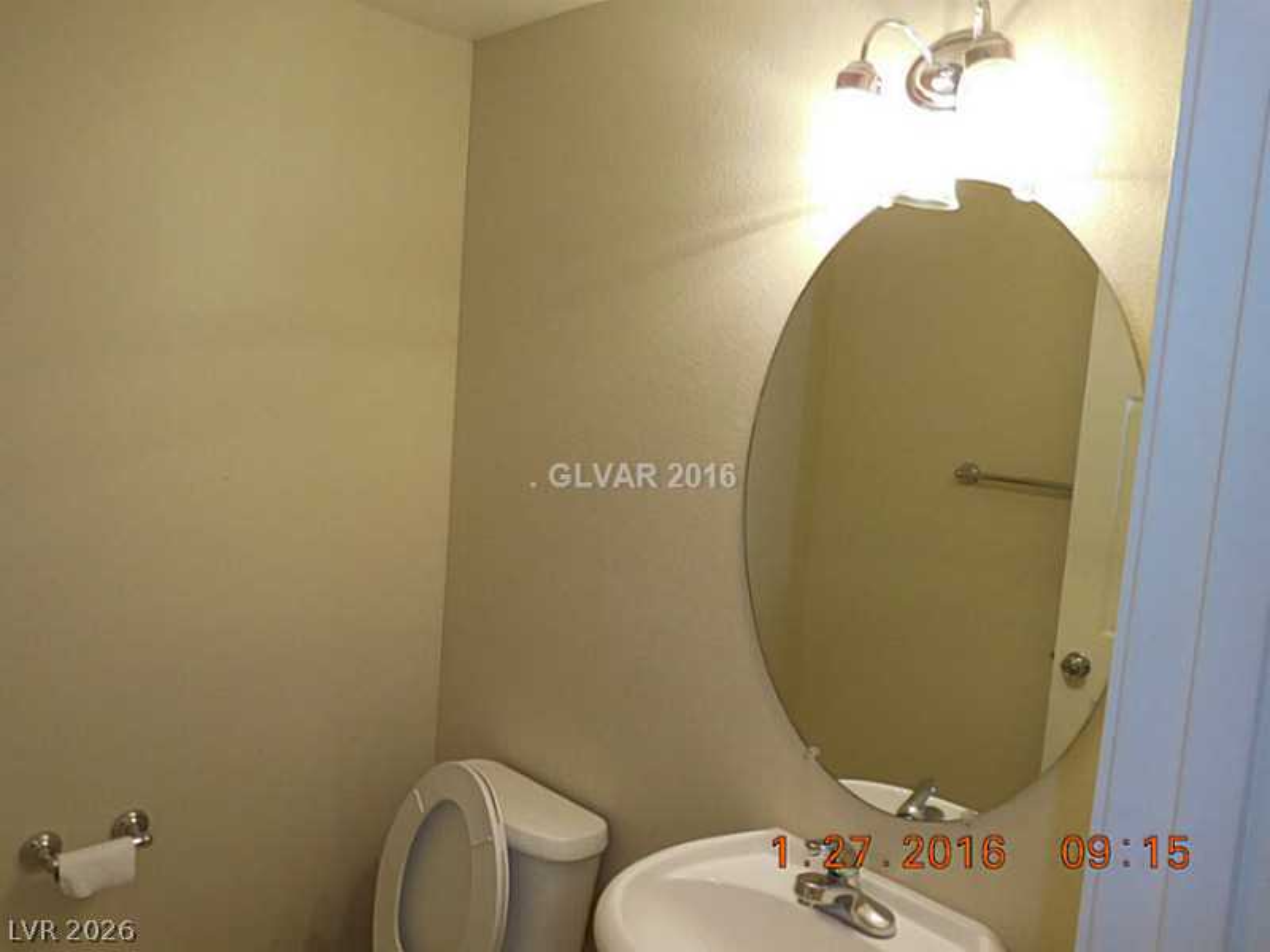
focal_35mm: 25
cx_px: 635
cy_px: 476
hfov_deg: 69.4
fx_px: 917
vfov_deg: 54.9
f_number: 3.3
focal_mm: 4.5
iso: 140
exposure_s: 1/30
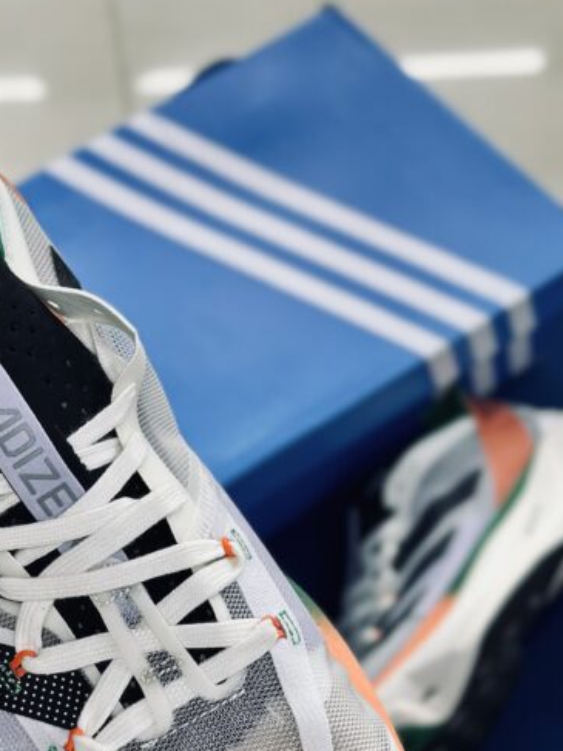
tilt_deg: -59.5
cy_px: 531
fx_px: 1996
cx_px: 86
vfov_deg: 21.2
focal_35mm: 92
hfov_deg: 15.9
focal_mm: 6.86
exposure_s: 1/121
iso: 80
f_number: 1.78
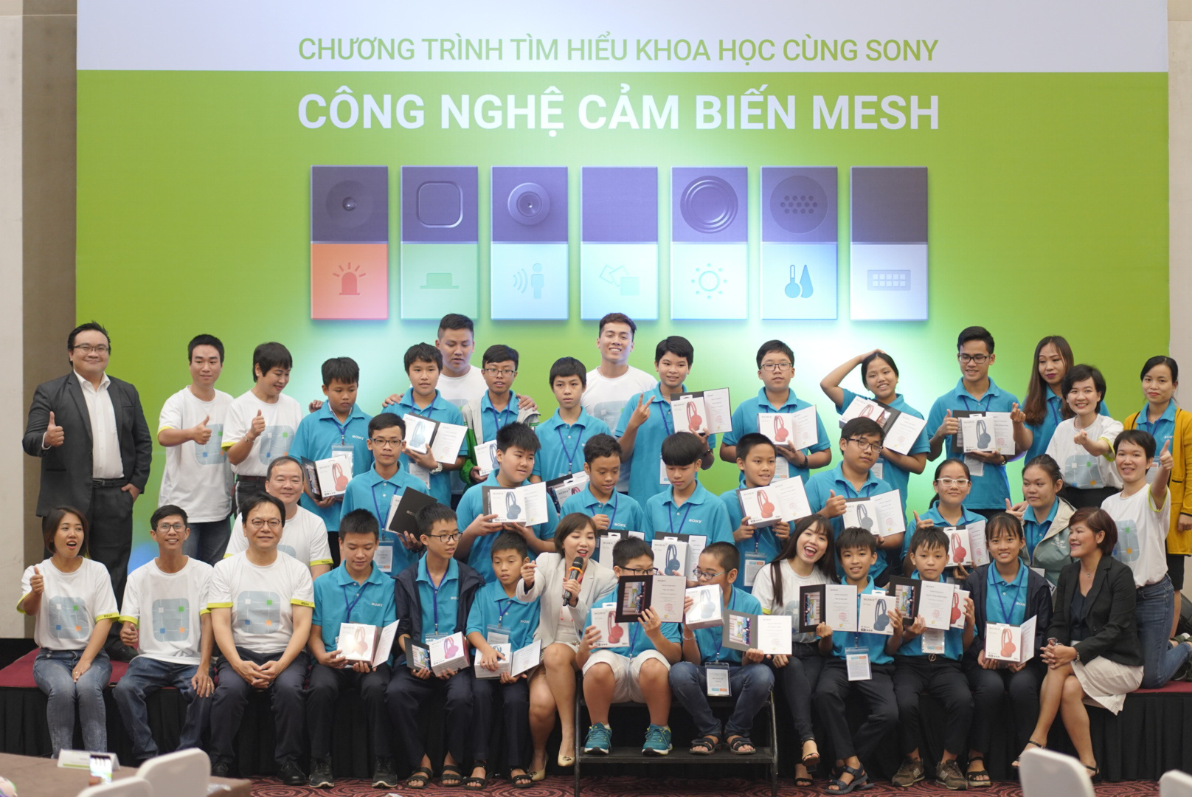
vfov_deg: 16.1
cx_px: 596
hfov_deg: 23.9
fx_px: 2816
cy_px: 398
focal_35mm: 85
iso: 2000
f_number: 1.8
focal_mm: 85
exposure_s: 1/100
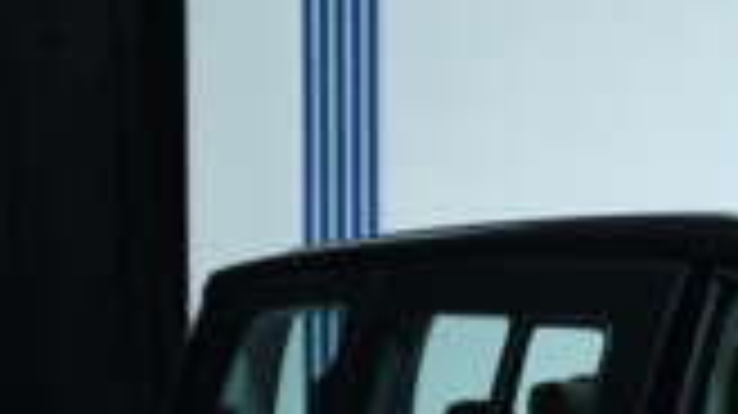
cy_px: 680
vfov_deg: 8.3
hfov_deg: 14.2
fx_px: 2757
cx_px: 1130
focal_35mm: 141
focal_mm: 35
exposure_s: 1/100
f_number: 4
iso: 1600
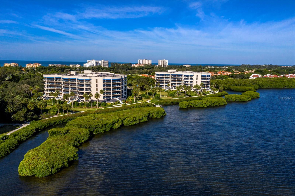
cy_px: 98
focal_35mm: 28
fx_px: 229
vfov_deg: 46.4
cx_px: 148
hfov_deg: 65.5
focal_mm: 10.26
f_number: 7.1
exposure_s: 1/800
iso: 100
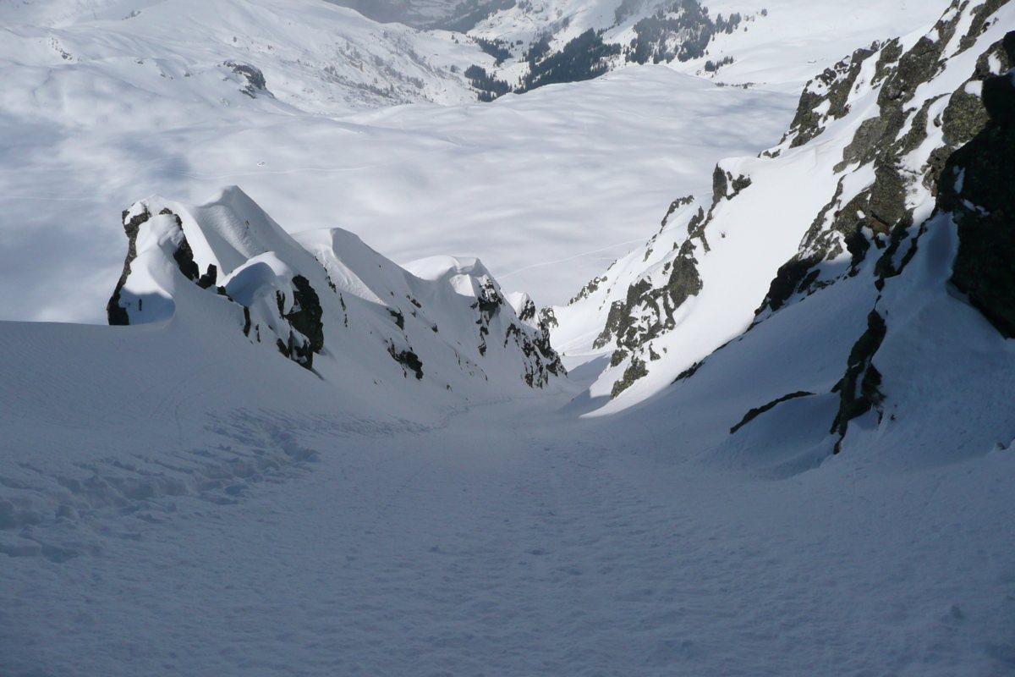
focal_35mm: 28
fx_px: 789
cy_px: 338
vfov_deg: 46.4
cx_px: 508
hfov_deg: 65.5
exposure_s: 1/800
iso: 100
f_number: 8
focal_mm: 4.6
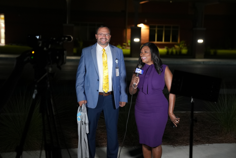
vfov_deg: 19.5
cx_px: 118
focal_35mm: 70
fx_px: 459
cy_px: 79
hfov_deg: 28.8
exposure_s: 1/125
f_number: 2.8
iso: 5000
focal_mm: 70
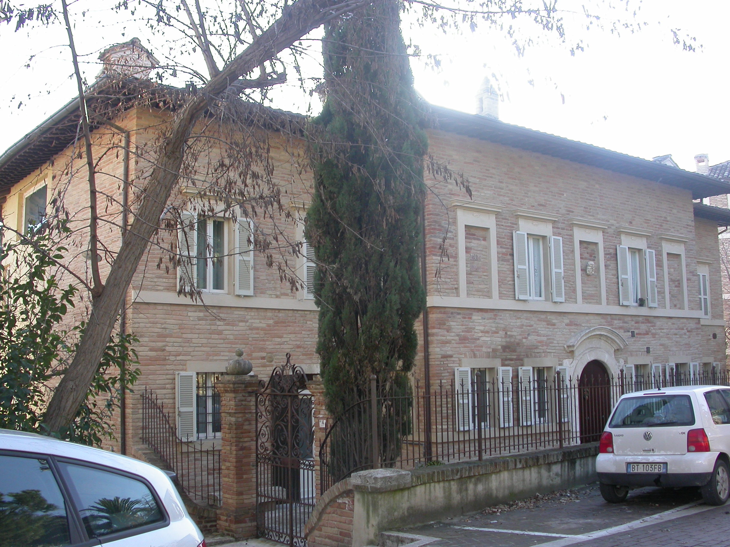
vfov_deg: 37.7
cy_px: 274
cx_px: 365
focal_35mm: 38
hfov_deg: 49.0
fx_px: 801
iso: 100
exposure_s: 1/108
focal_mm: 7.85
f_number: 4.2
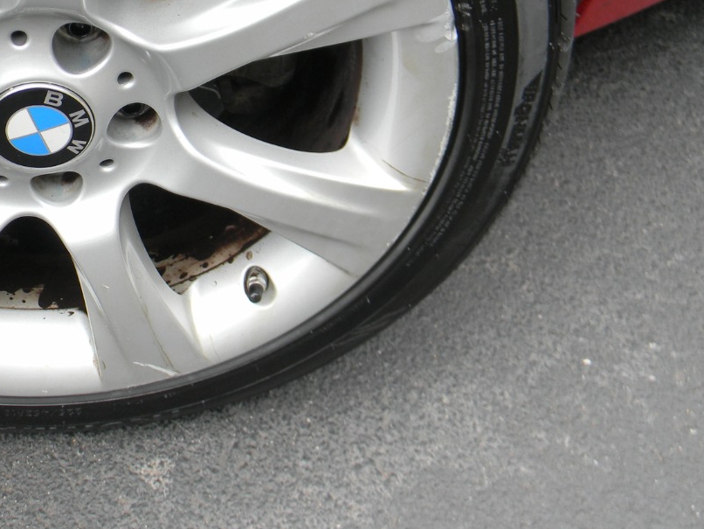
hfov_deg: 36.5
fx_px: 1017
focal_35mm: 50
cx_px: 114
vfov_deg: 28.7
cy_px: 132
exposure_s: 1/151
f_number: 3.5
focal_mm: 5
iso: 80
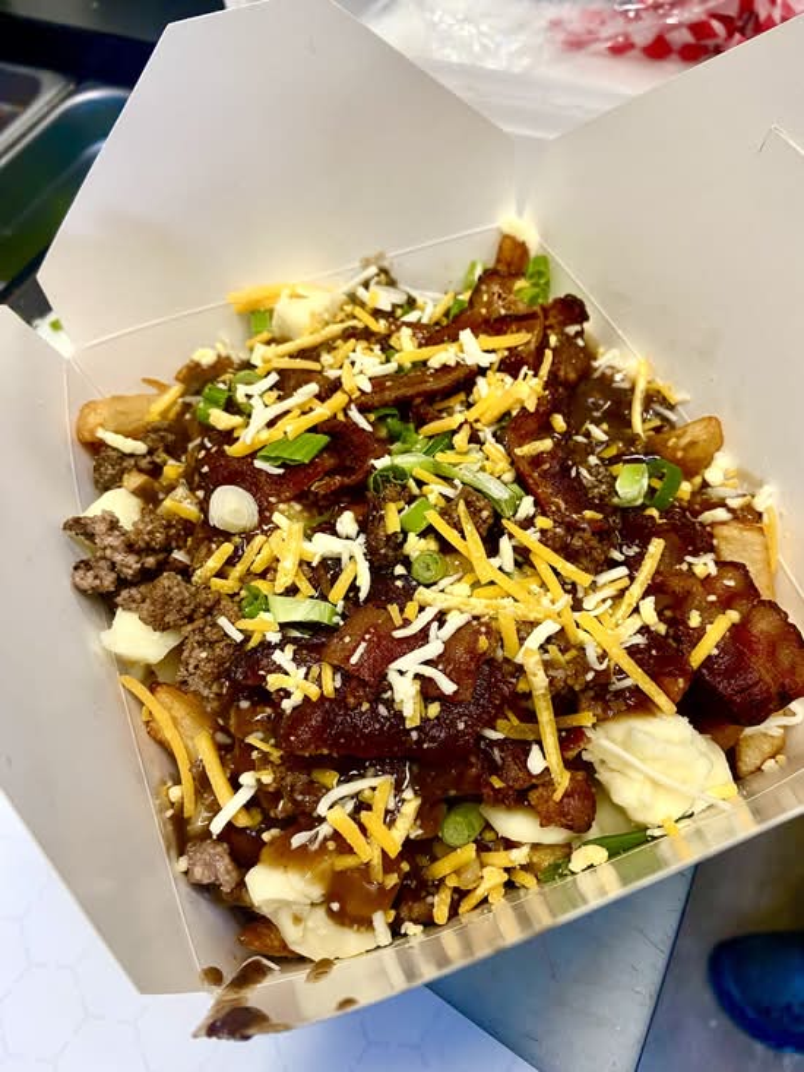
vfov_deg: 67.3
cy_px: 536
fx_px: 805
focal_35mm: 26
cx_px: 402
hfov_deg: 53.1
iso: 125
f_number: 1.8
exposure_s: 1/60
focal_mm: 4.25
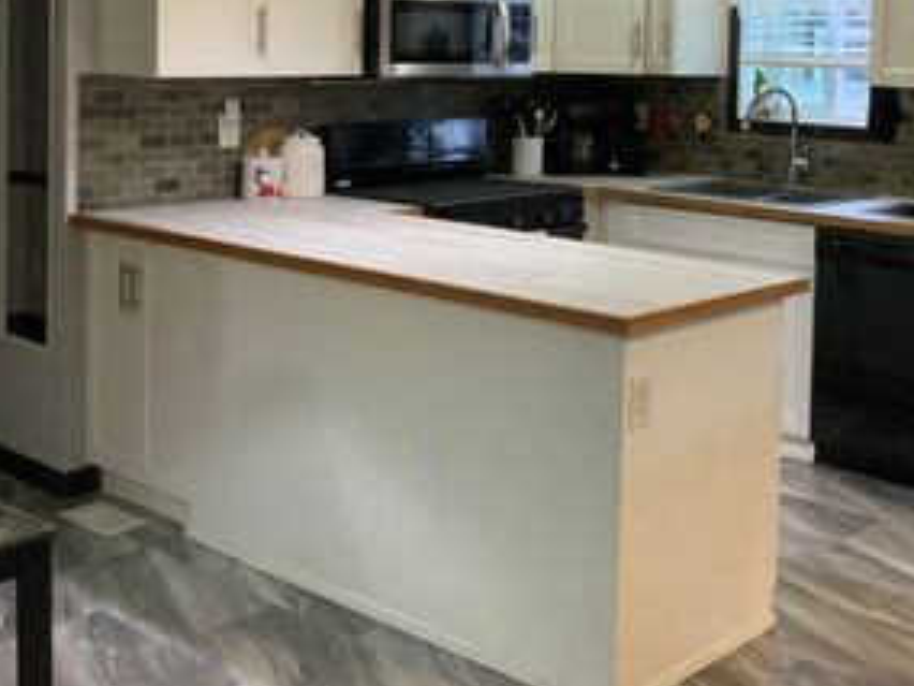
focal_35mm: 51
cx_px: 743
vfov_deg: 27.8
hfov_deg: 36.1
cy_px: 105
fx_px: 1347
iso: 200
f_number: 1.8
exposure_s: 1/60
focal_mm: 3
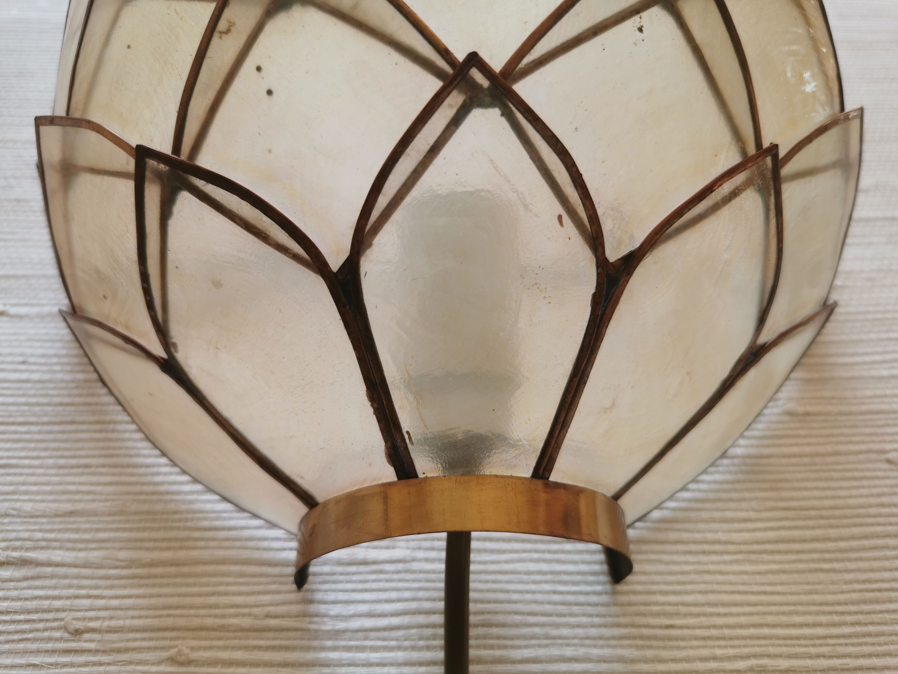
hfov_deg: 65.3
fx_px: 700
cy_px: 337
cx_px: 449
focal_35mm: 27
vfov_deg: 51.4
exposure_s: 1/138
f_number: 1.8
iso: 50
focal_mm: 5.58
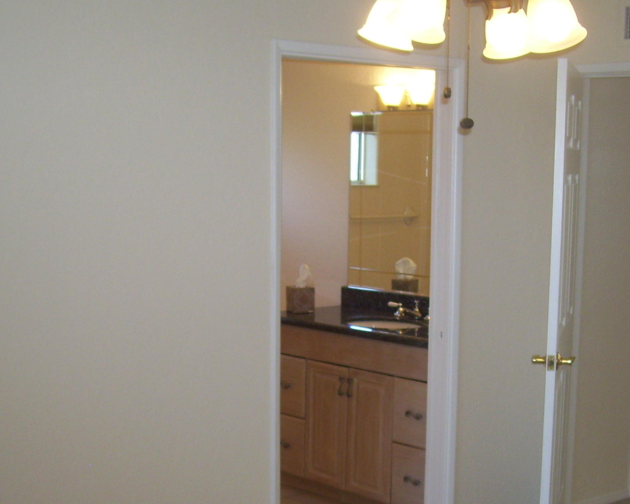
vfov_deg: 23.9
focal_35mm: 63
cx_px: 332
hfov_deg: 30.0
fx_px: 1175
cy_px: 385
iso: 100
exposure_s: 1/60
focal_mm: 6
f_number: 2.7
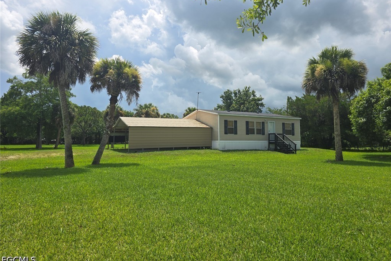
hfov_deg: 73.8
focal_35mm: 24
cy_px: 119
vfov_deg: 53.0
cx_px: 196
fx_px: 261
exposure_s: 1/1047
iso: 12
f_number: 1.7
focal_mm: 6.3
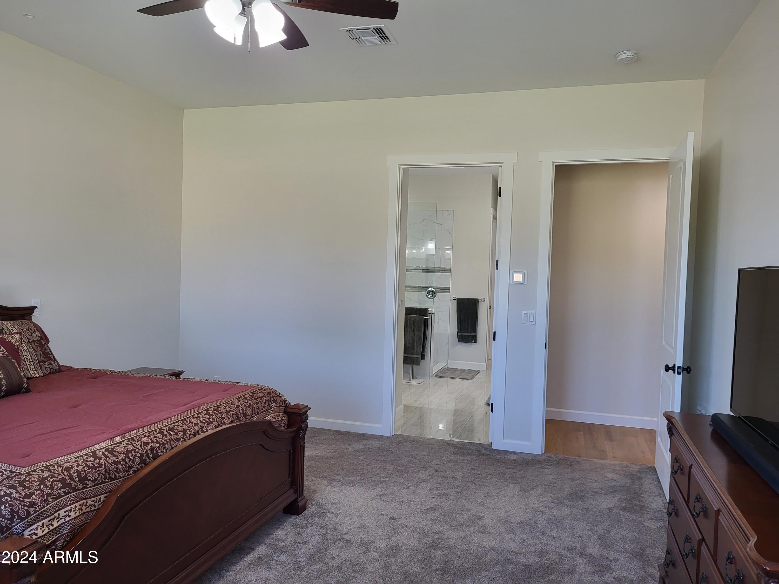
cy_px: 292
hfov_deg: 67.3
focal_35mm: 26
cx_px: 390
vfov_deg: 53.1
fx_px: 585
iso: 200
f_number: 1.8
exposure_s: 1/120
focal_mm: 5.4
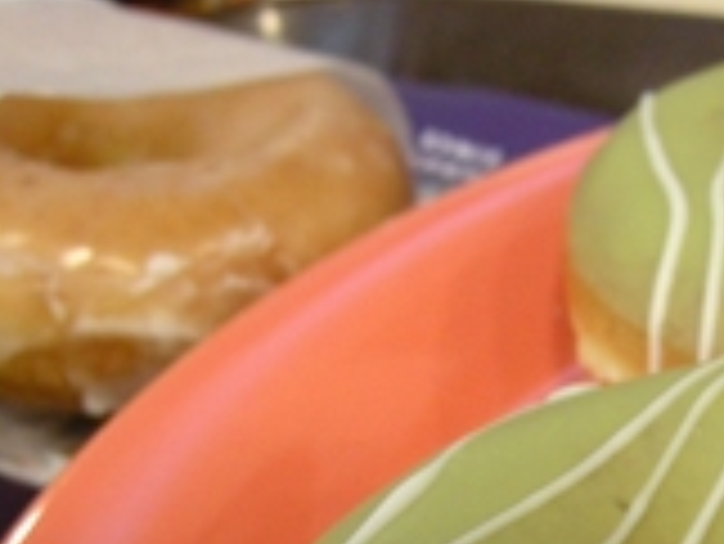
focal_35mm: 87
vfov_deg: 16.3
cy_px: 665
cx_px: 589
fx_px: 1821
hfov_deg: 22.2
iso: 400
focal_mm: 7.5
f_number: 2.7
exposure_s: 1/43
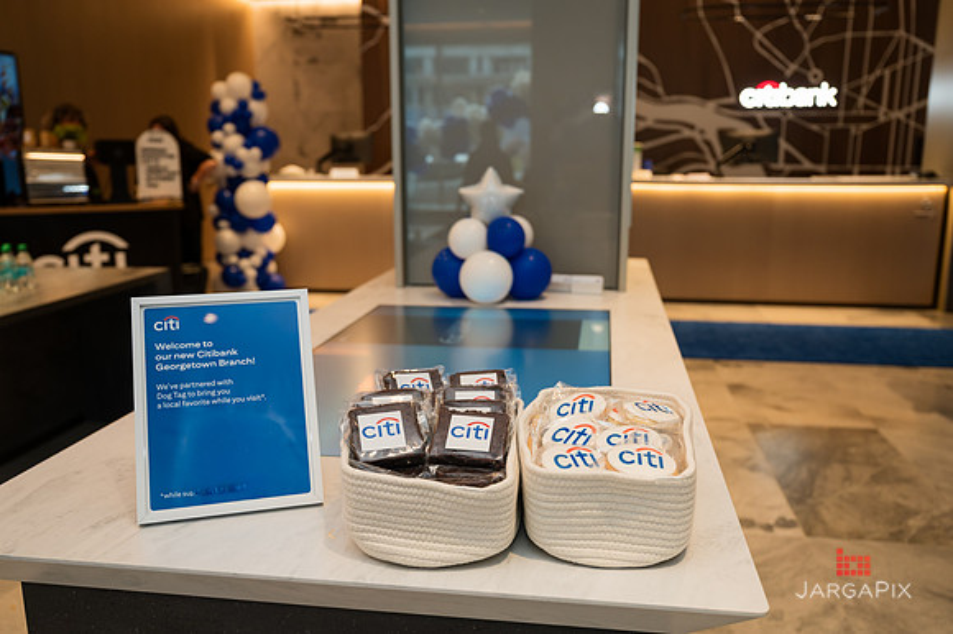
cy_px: 318
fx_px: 819
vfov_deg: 42.3
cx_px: 473
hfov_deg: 60.4
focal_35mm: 31
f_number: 3.2
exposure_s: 1/160
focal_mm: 29.5
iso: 400
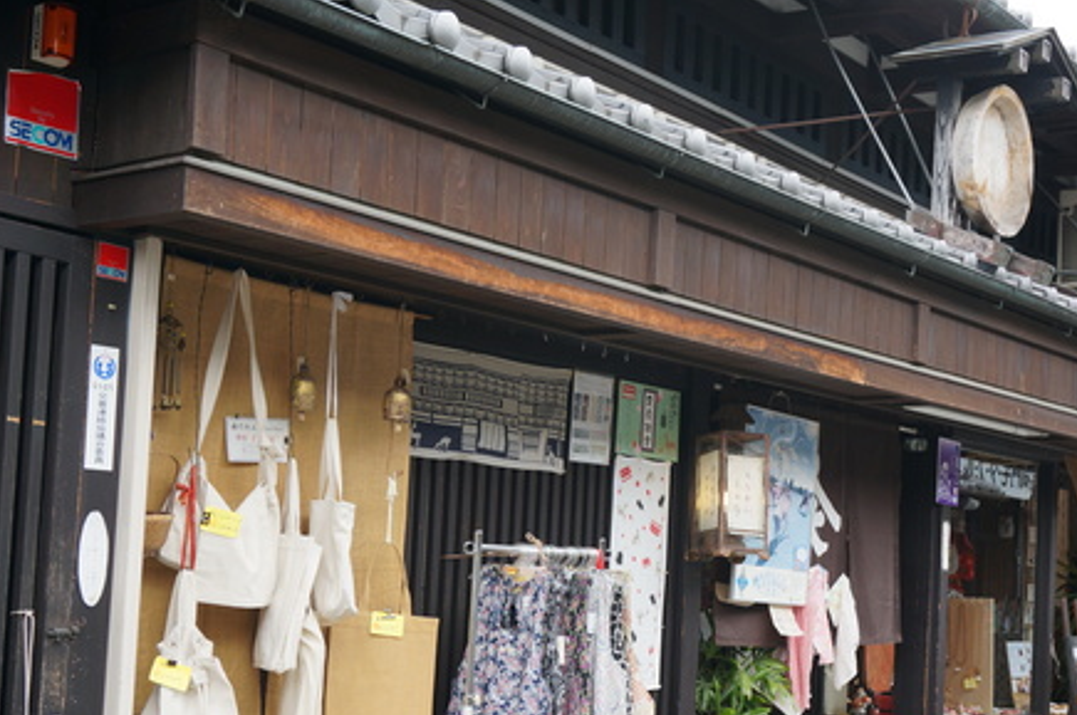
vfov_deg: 25.9
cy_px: 489
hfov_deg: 38.3
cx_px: 631
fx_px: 1545
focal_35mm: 52
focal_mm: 25
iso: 100
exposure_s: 1/80
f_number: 6.3
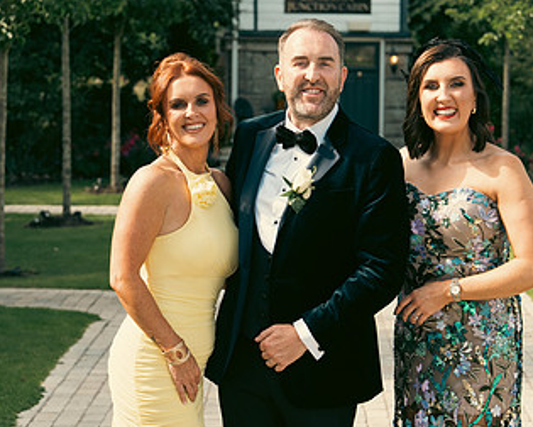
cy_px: 208
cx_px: 321
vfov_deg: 12.7
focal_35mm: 121
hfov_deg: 15.9
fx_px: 1909
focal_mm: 70
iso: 400
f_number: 5
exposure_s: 1/500
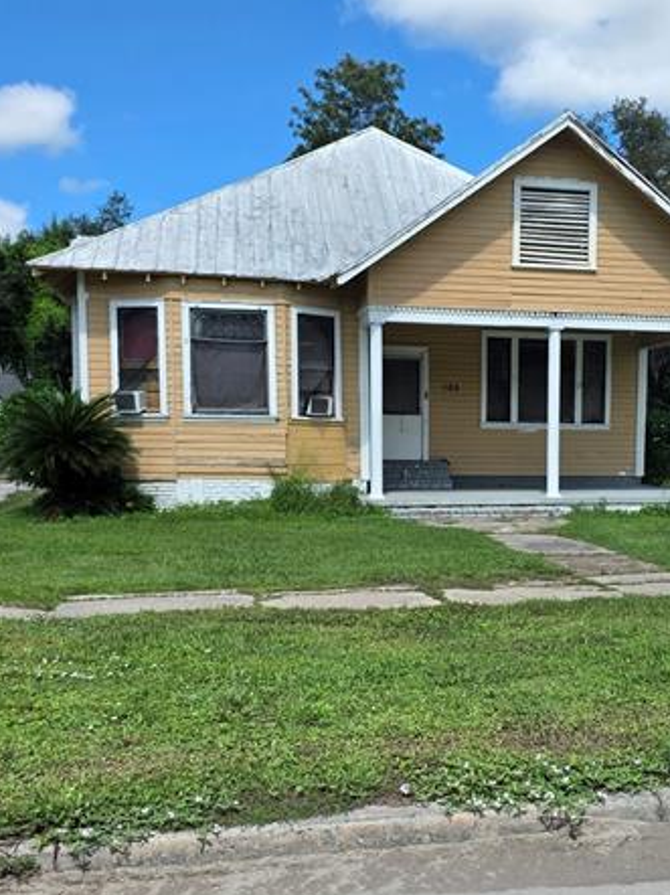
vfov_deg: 46.7
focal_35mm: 40
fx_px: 1033
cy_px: 500
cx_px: 480
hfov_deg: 35.3
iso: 80
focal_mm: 6.25
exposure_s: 1/6574
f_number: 1.7
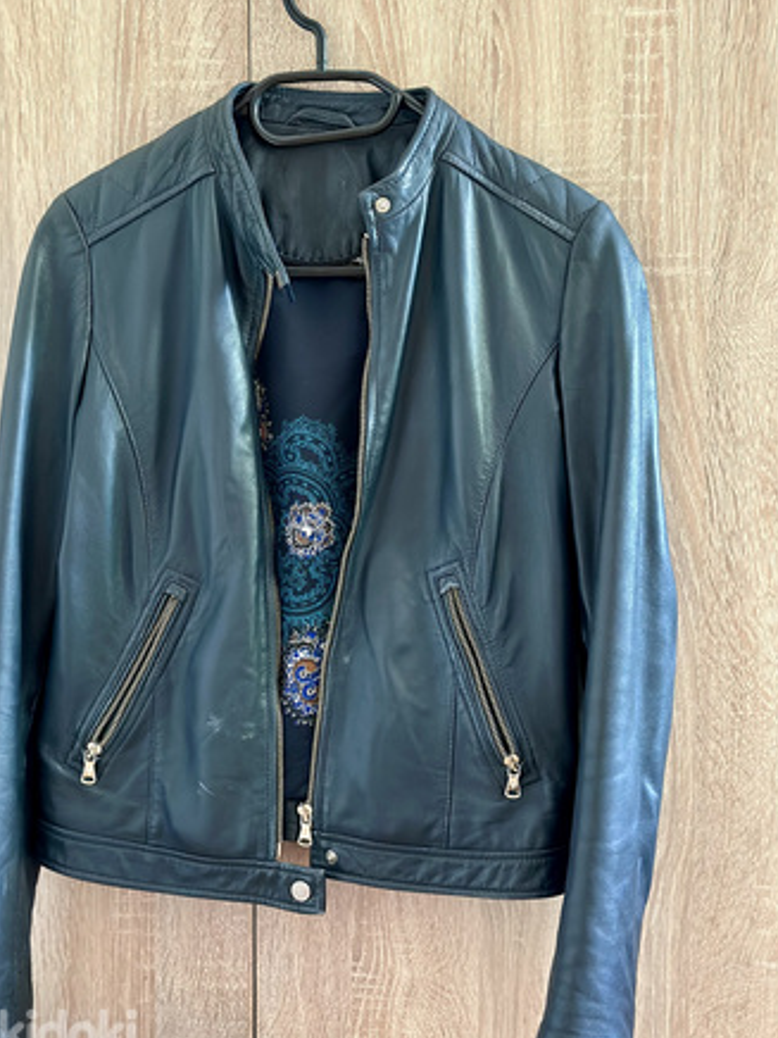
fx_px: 1648
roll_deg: +0.1
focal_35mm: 55
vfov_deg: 34.9
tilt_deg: -7.5
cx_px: 346
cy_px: 519
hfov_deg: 26.5
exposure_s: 1/33
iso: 500
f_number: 1.78
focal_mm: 6.86
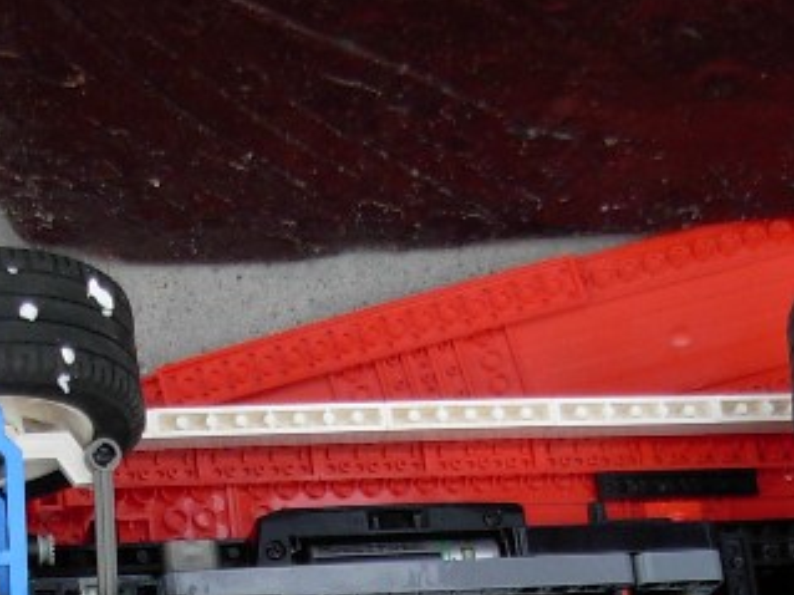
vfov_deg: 11.7
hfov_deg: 16.1
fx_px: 2797
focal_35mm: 122
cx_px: 244
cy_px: 856
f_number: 2.9
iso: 79
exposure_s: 1/171
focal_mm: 6.3
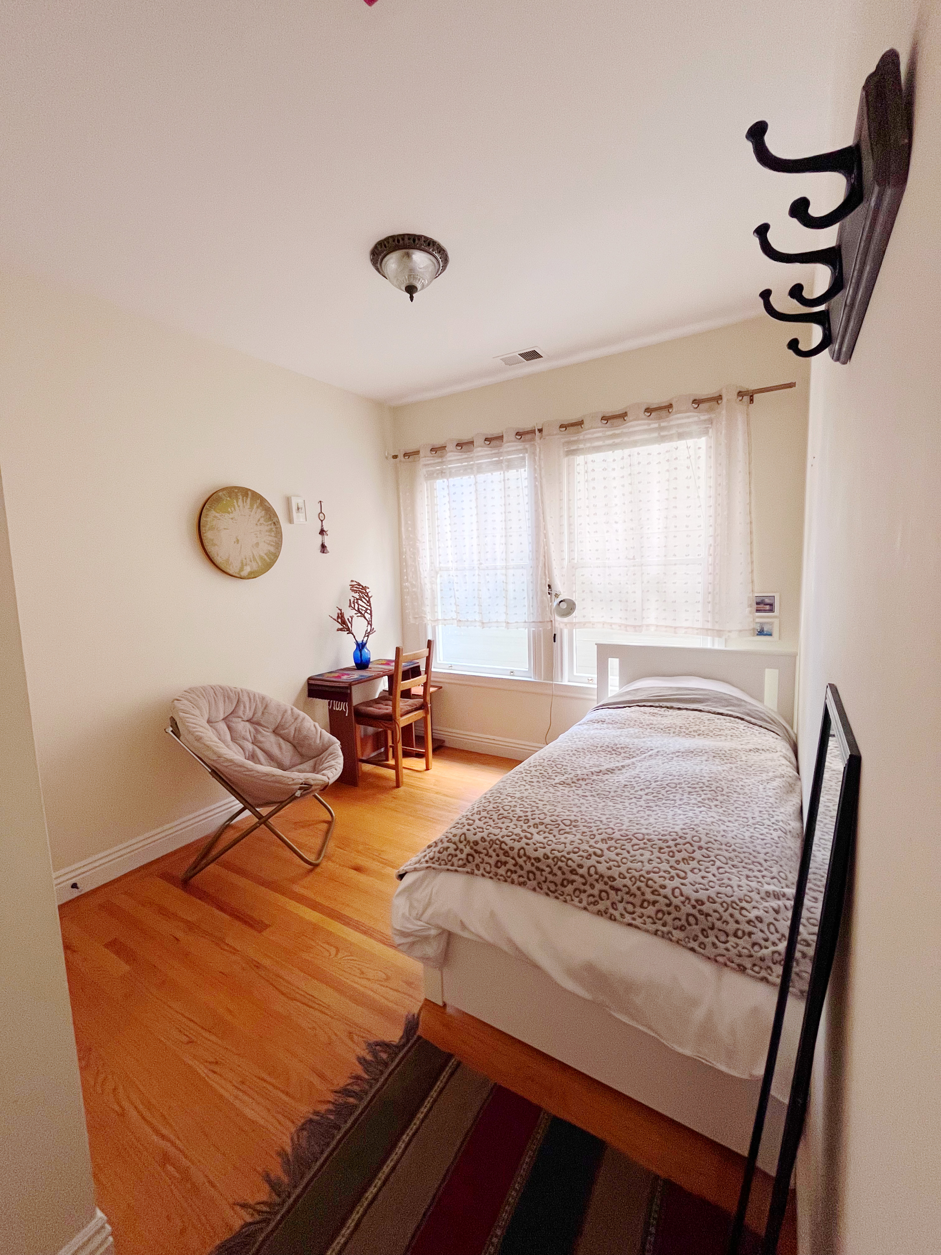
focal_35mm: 14
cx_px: 470
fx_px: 507
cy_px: 628
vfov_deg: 102.1
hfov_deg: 85.7
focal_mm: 1.54
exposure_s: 1/99
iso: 200
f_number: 2.4
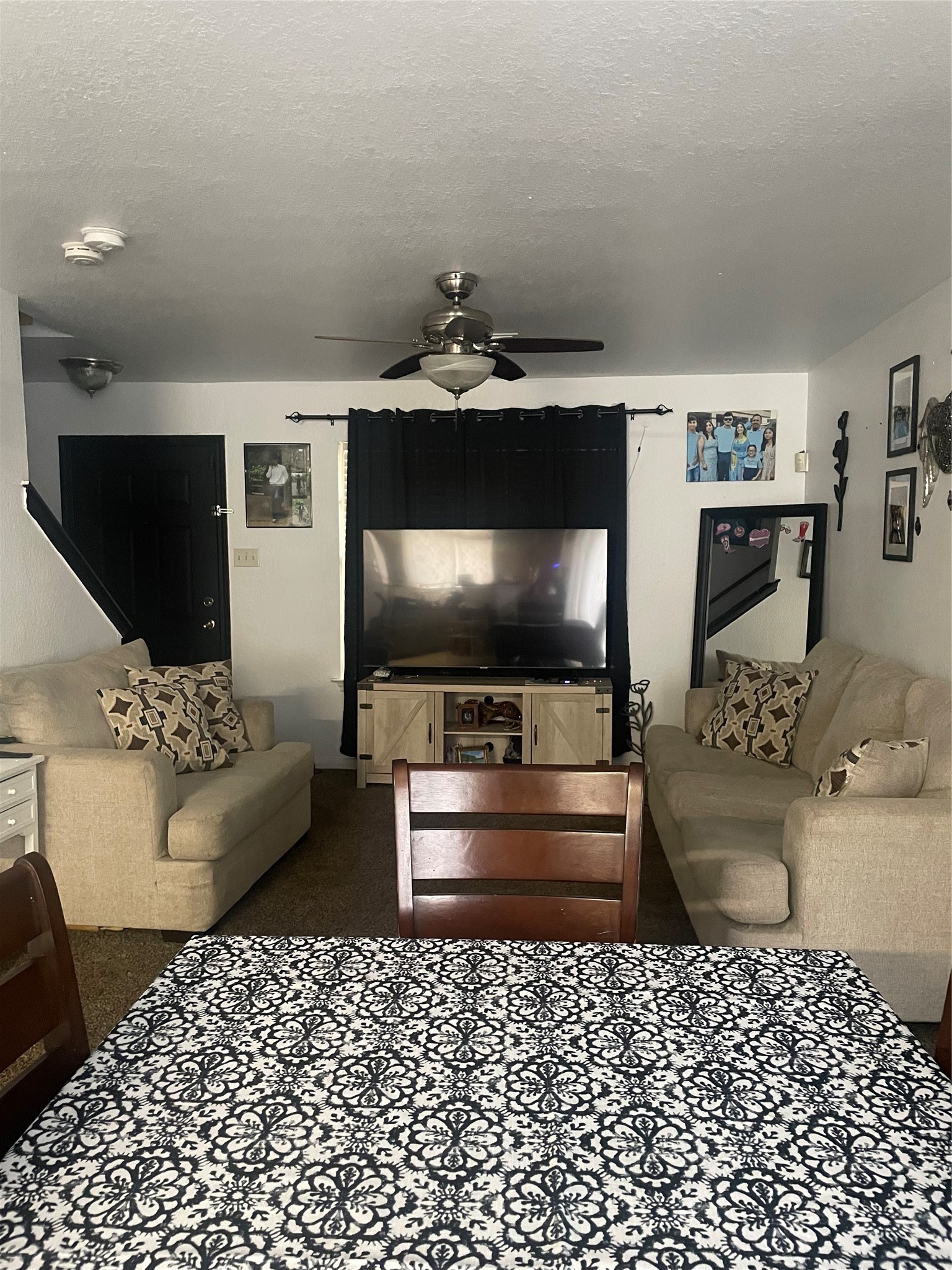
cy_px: 635
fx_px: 953
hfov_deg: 53.1
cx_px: 476
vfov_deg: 67.3
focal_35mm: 26
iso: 640
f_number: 1.6
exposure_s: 1/40
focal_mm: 4.2
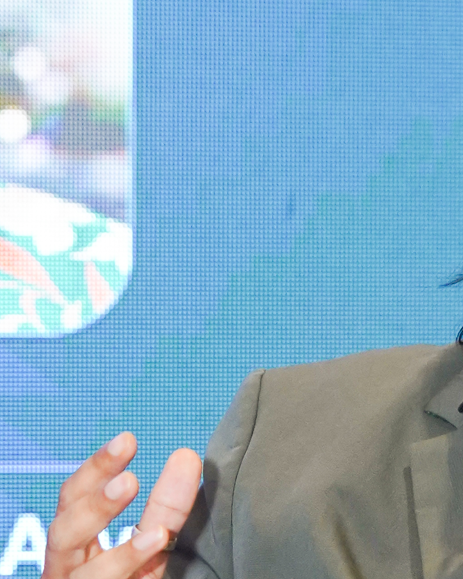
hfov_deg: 4.1
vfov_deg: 5.1
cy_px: 544
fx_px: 6458
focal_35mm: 377
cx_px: 474
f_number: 4.5
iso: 2500
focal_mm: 87
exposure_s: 1/200
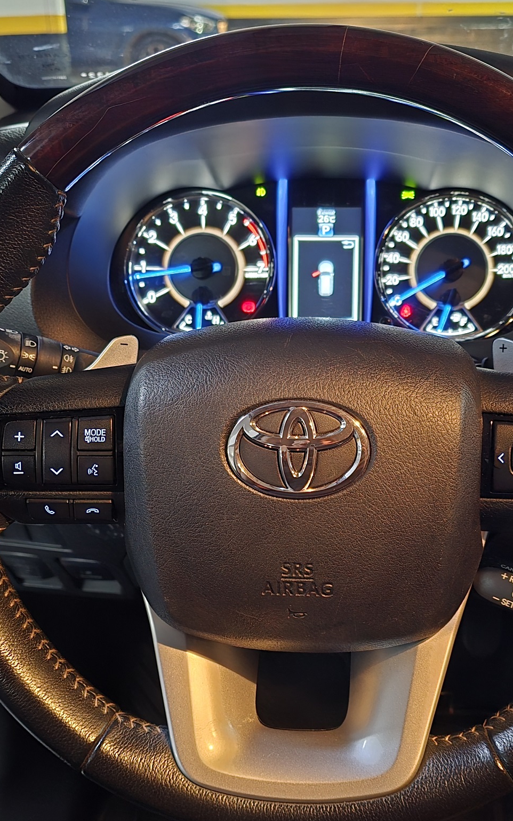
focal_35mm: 38
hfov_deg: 33.4
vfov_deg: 51.5
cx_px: 322
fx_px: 850
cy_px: 416
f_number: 1.7
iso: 2500
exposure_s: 1/30
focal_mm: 6.3
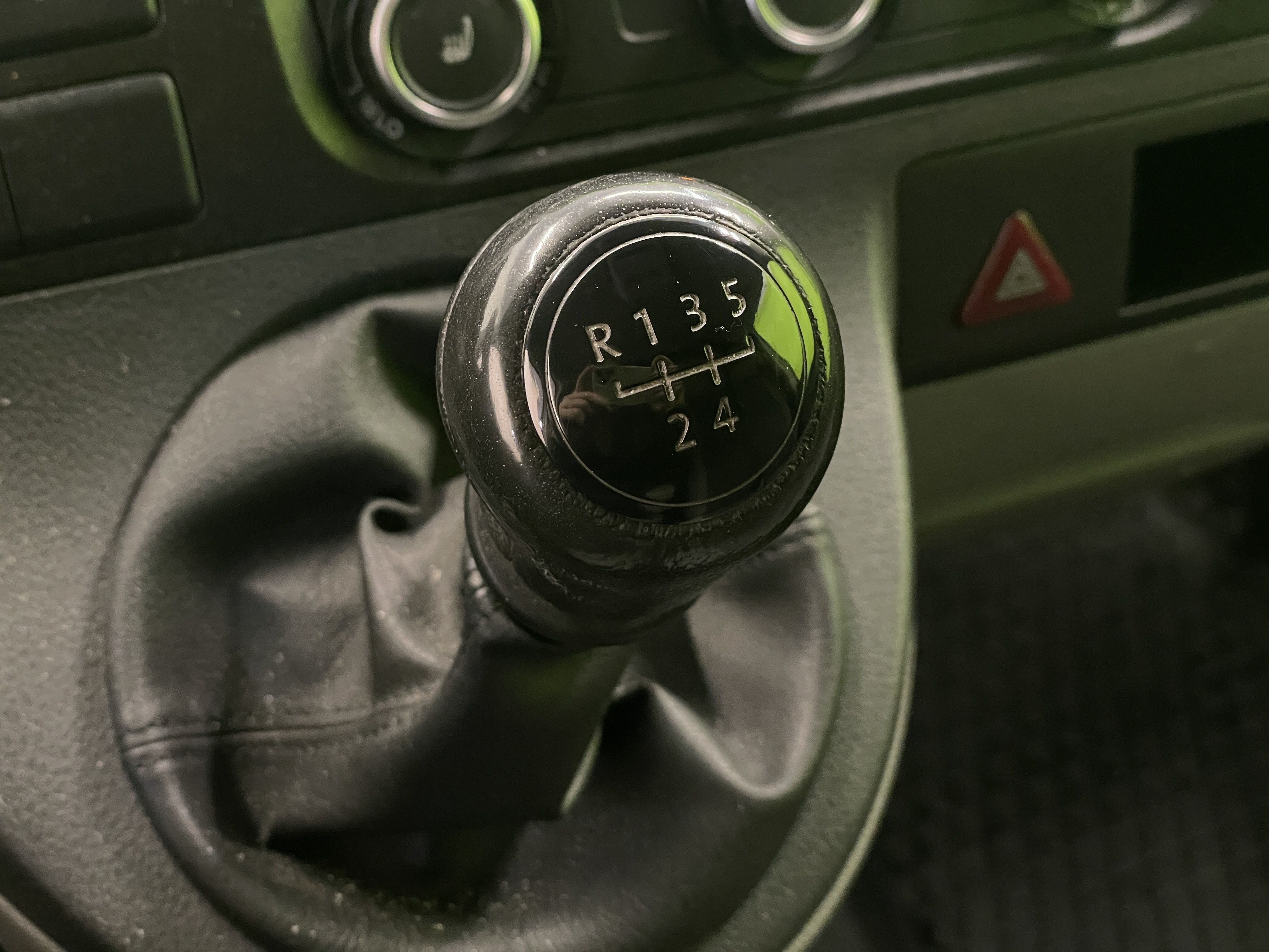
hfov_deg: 36.8
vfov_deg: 28.0
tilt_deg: -40.2
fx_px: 1906
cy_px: 476
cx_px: 634
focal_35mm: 52
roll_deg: -0.1
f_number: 2
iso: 640
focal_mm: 6
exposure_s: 1/33
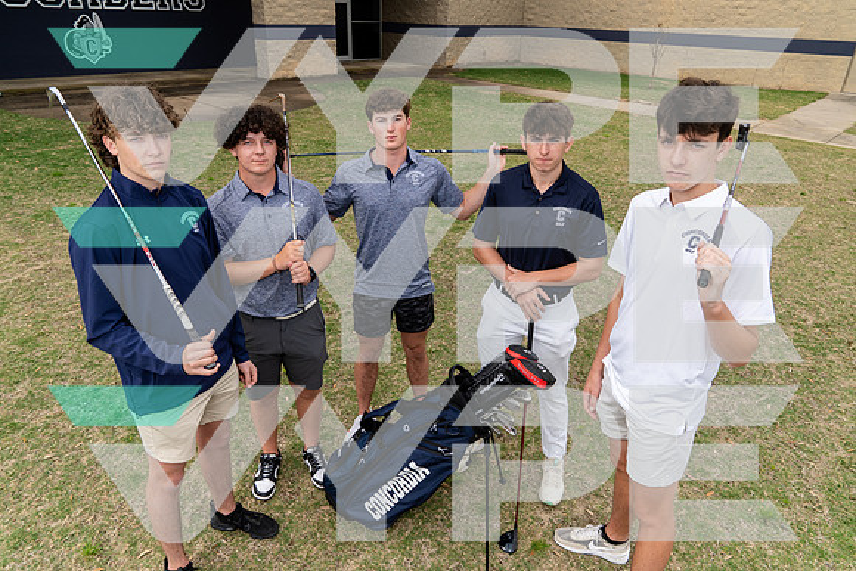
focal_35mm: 24
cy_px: 286
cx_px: 428
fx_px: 571
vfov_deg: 53.2
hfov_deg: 73.7
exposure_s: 1/250
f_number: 9
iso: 400
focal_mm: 24
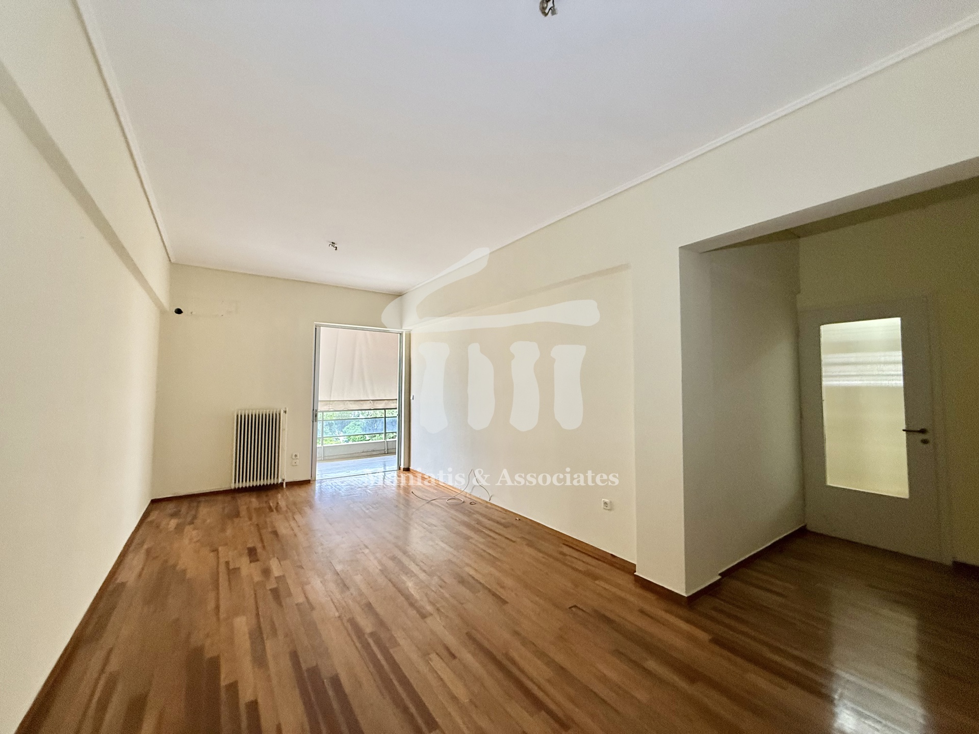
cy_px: 367
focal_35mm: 14
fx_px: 396
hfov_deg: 102.1
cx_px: 490
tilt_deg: +2.1
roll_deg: -0.3
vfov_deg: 85.7
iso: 250
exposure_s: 1/100
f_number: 2.2
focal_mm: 2.22
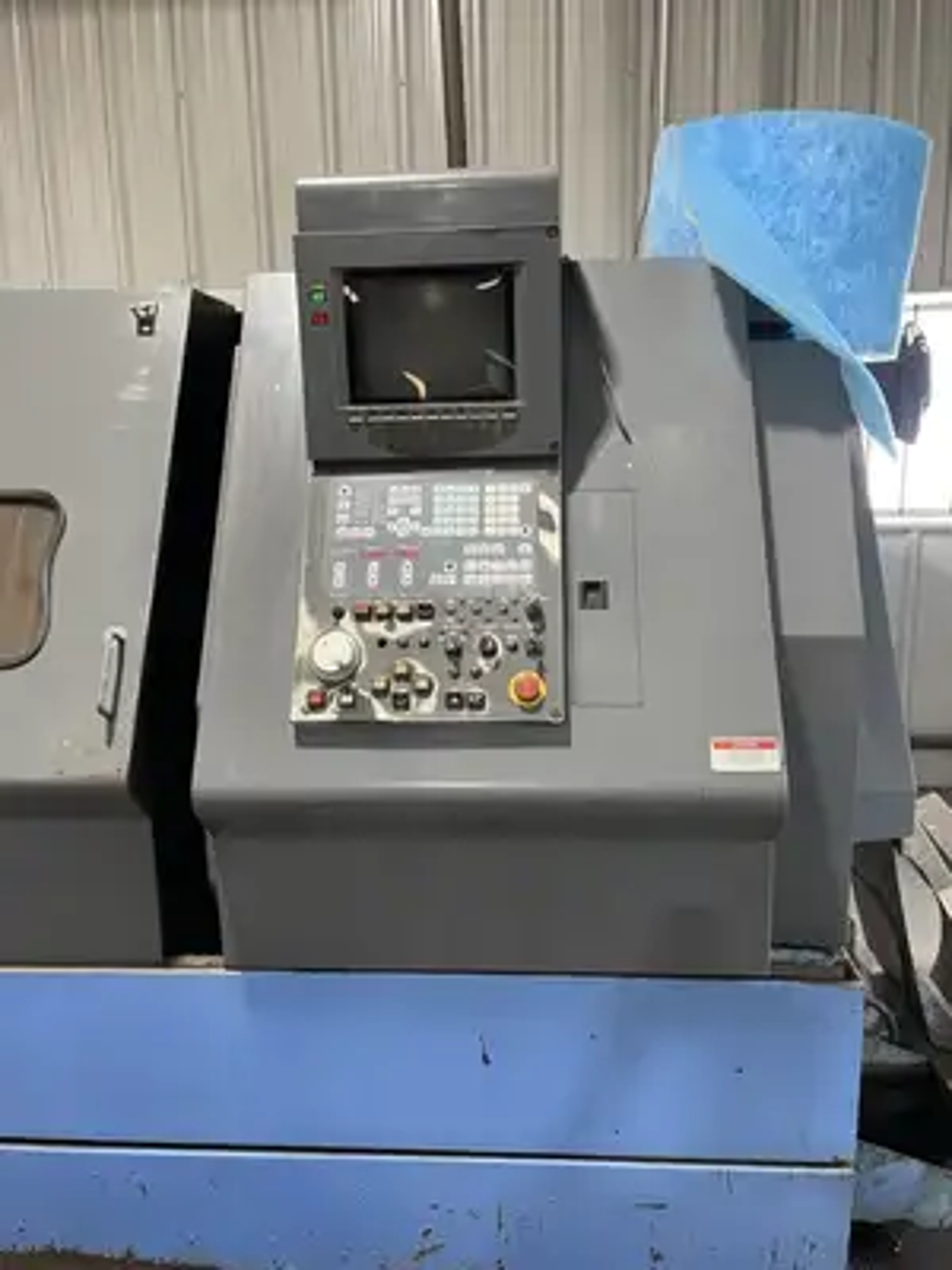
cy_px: 635
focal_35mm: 26
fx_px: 953
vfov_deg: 67.3
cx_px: 476
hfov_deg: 53.1
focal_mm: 4.2
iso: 125
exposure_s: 1/62
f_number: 1.6
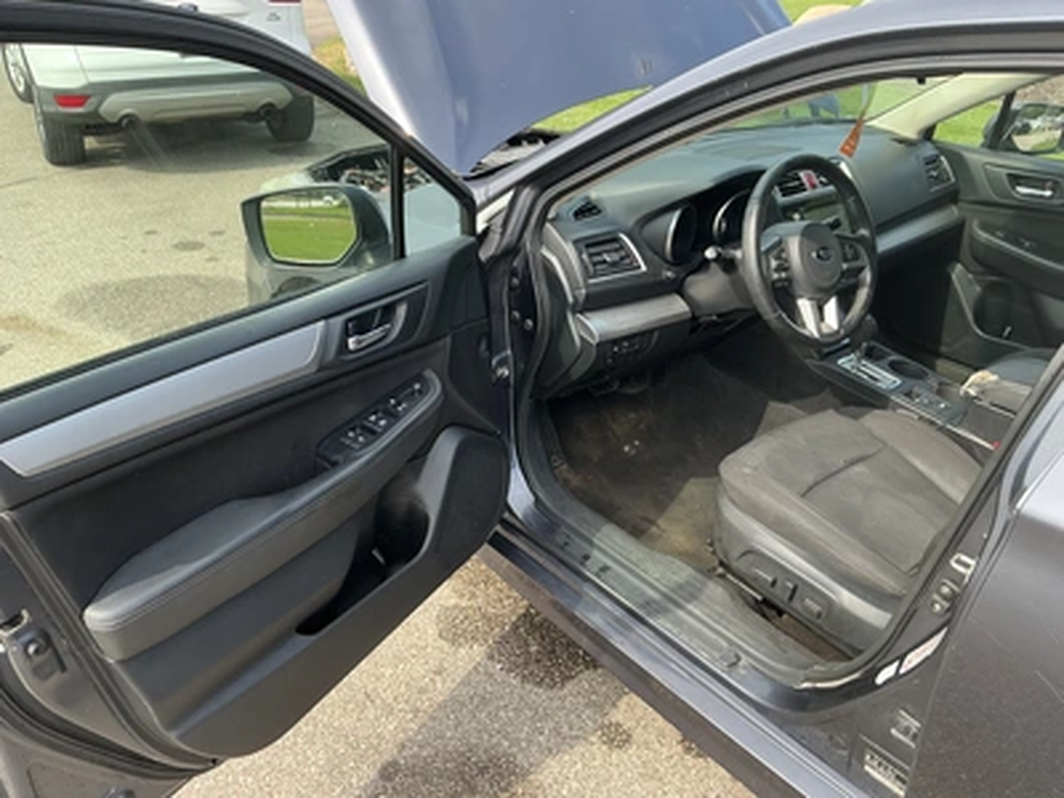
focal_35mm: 28
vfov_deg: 49.7
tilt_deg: -27.9
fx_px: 861
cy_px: 399
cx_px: 532
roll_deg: -1.5
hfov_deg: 63.4
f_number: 1.8
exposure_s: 1/262
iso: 25
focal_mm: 3
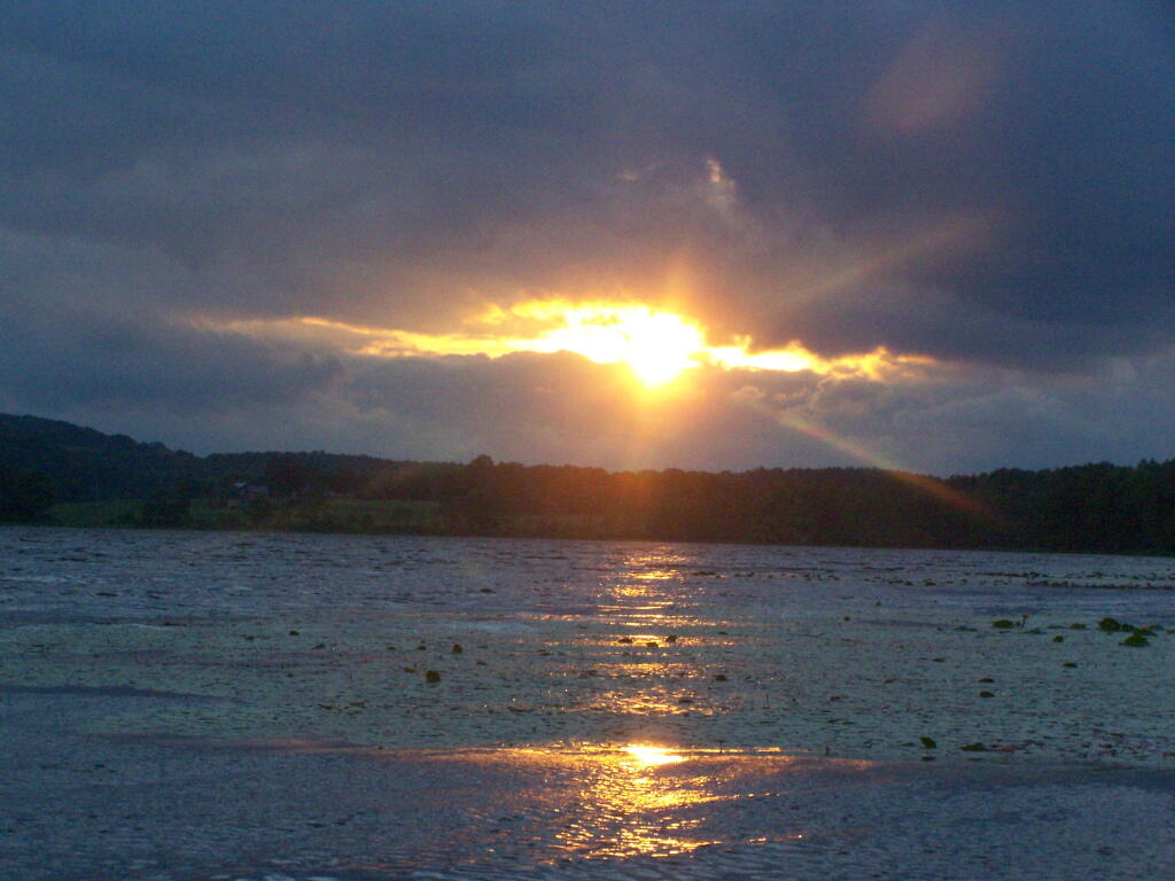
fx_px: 3191
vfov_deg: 15.7
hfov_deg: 20.9
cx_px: 588
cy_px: 440
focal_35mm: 94
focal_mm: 15.6
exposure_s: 1/640
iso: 400
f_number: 4.5
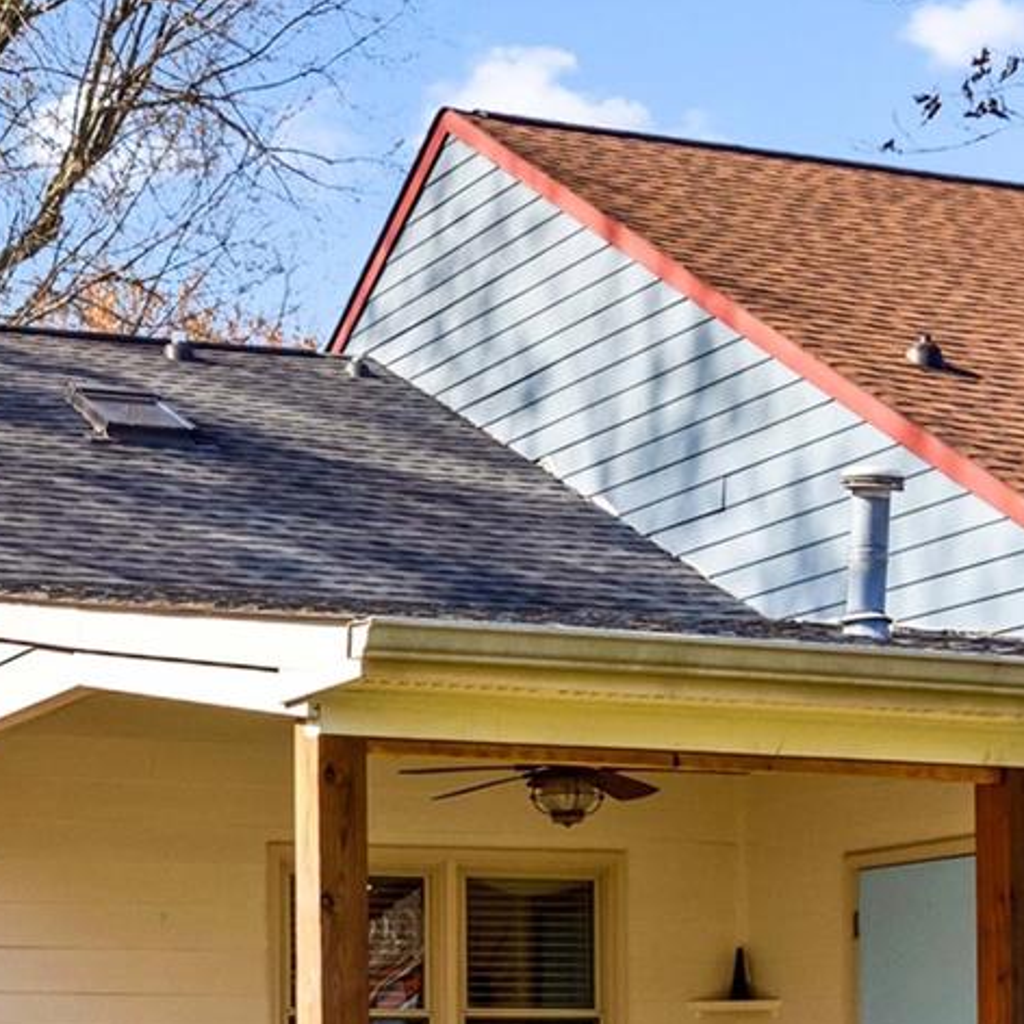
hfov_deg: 20.3
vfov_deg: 20.4
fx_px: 2711
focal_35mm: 81
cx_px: -135
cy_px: 1127
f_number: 2.8
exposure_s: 1/350
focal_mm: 8.38
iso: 110
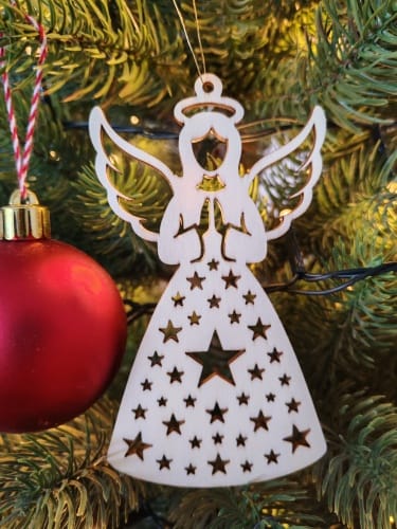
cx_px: 198
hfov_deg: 51.4
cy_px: 264
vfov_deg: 65.3
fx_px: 413
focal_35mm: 27
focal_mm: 5.52
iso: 500
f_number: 1.95
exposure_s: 1/50
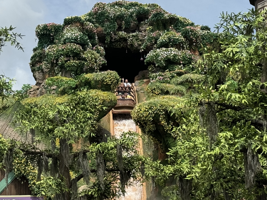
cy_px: 96
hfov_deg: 23.6
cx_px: 144
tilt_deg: +11.0
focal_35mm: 83
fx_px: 640
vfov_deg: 17.8
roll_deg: +0.4
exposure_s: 1/4310
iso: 64
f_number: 1.78
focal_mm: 6.76
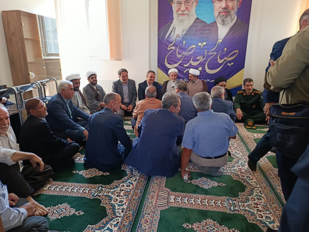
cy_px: 116
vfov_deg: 56.8
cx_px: 154
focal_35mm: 24
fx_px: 214
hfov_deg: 71.6
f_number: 1.7
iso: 615
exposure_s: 1/100
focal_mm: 5.24
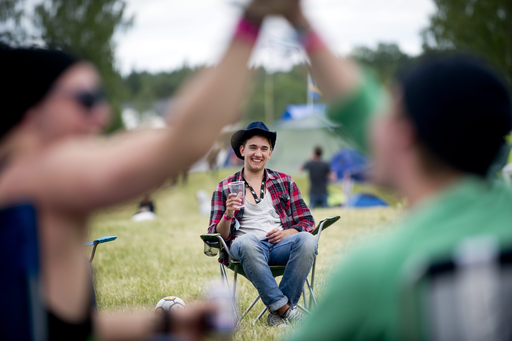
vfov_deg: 7.2
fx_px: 2700
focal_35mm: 190
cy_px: 170
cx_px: 256
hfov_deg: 10.8
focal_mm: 190
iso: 400
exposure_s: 1/2000
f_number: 2.8
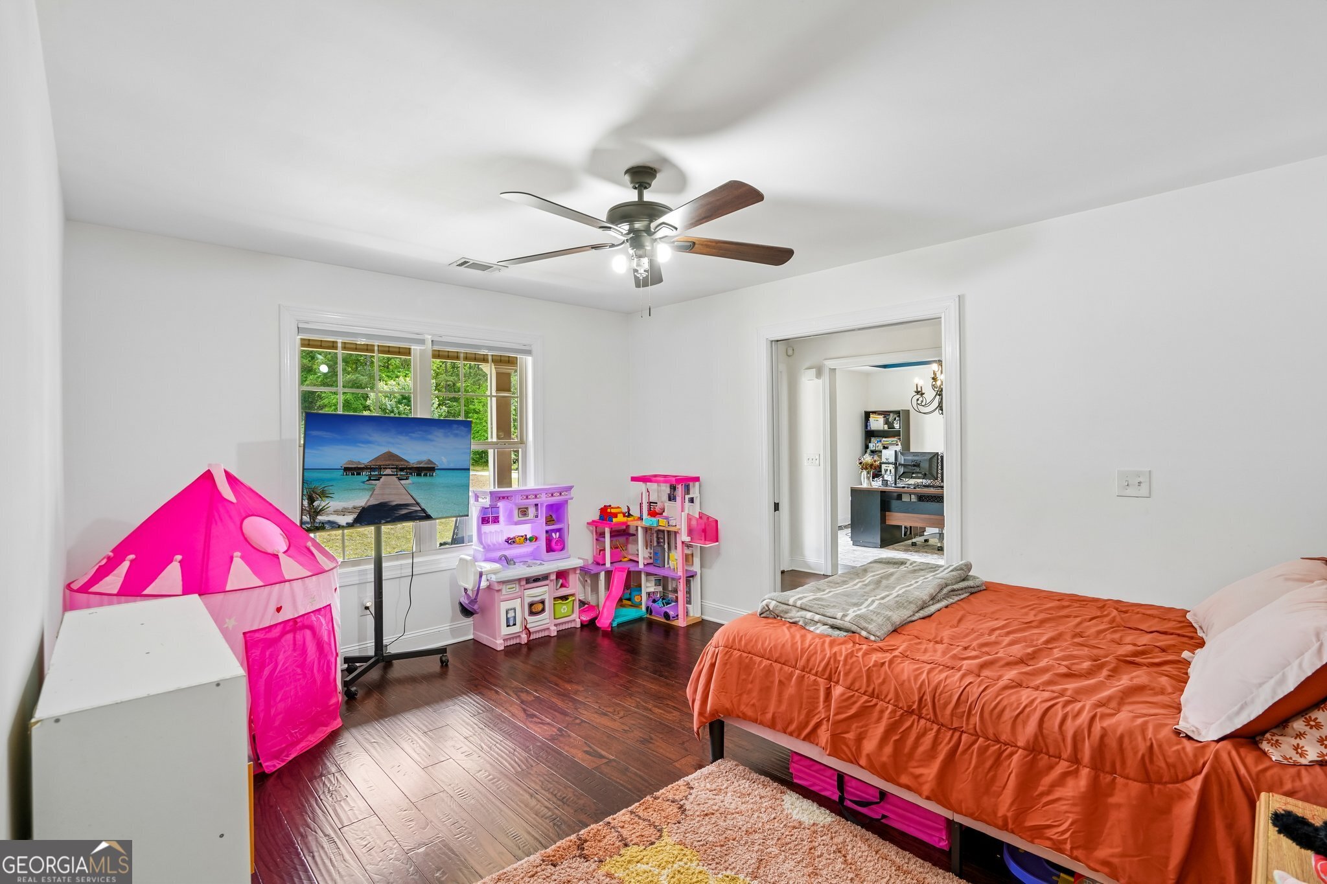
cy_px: 442
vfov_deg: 73.7
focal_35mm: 16
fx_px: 590
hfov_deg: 96.7
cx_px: 664
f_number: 8
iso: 400
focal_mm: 16
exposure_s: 1/13
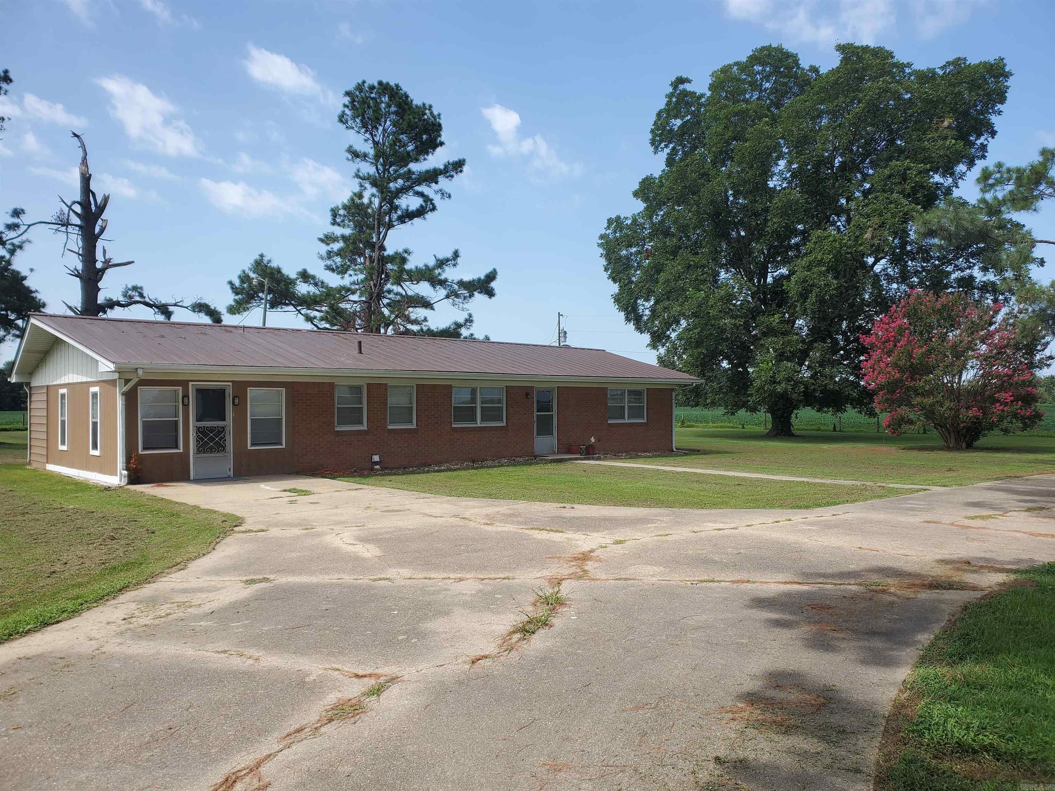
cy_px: 396
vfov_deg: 53.1
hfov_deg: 67.3
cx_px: 528
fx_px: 792
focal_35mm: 26
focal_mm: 4.3
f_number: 2.4
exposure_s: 1/1093
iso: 50
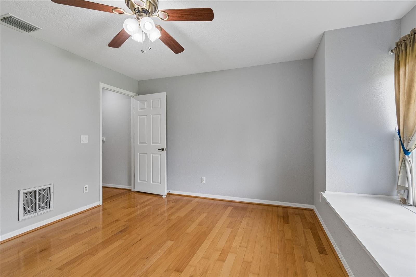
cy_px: 138
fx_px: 173
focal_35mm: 15
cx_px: 208
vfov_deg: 77.3
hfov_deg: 100.4
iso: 100
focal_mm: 10
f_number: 7.1
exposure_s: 1/10
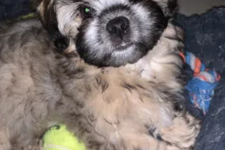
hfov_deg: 51.9
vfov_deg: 35.6
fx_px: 231
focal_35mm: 37
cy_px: 101
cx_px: 112
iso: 25
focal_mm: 4.25
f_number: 1.8
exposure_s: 1/30
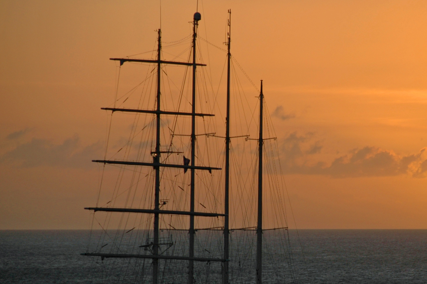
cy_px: 196
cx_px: 313
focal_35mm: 395
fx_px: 4681
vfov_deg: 3.5
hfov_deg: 5.2
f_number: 5.6
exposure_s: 1/500
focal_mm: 170
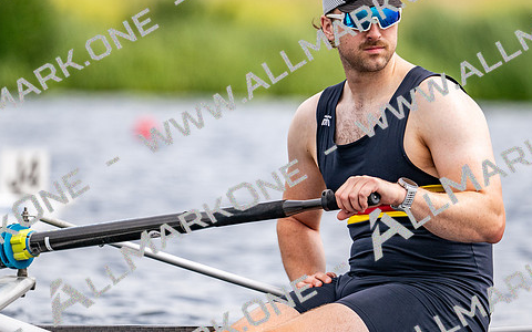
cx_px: 274
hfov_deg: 2.8
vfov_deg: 1.8
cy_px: 156
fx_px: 10715
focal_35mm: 739
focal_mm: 400
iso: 320
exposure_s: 1/2500
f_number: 4.5
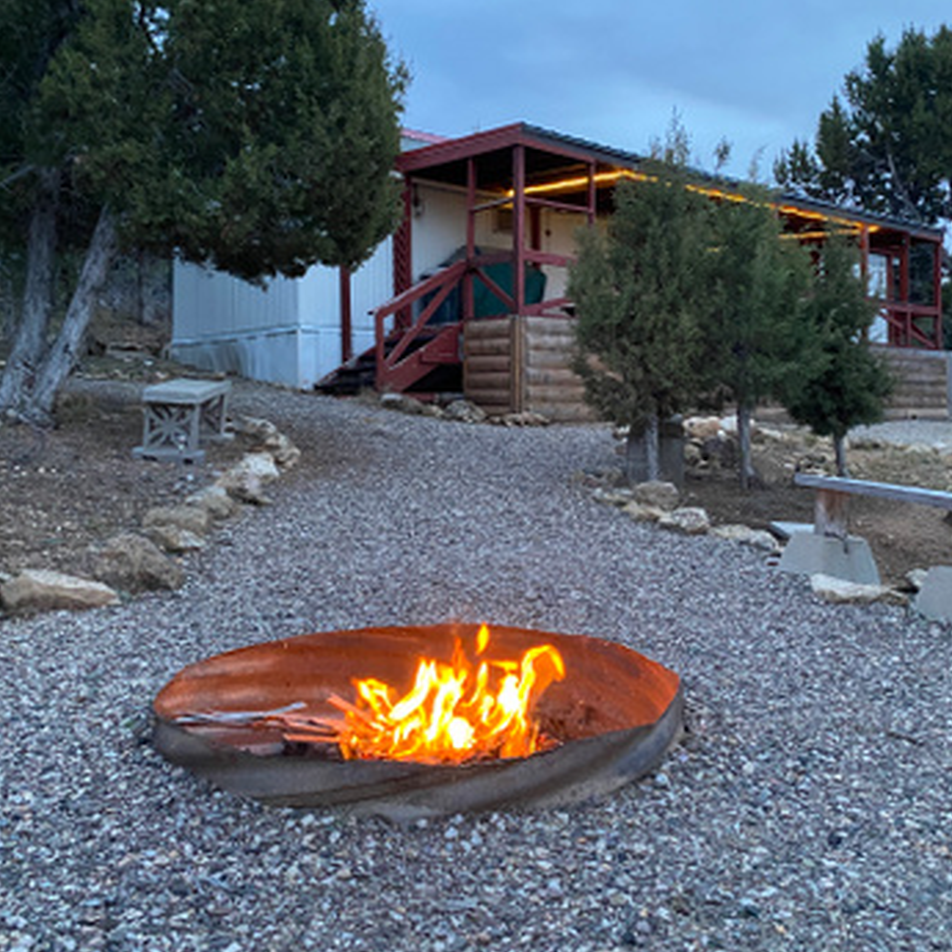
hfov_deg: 51.1
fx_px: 996
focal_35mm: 32
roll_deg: +1.6
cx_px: 486
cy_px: 392
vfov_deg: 50.8
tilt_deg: +2.6
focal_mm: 4.25
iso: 400
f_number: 1.8
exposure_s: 1/60
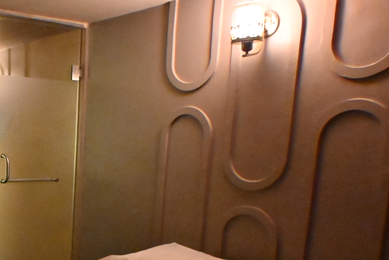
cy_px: 232
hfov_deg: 37.4
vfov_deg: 27.7
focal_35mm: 47
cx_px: -1
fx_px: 508
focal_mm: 12
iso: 5000
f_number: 3.5
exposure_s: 1/100
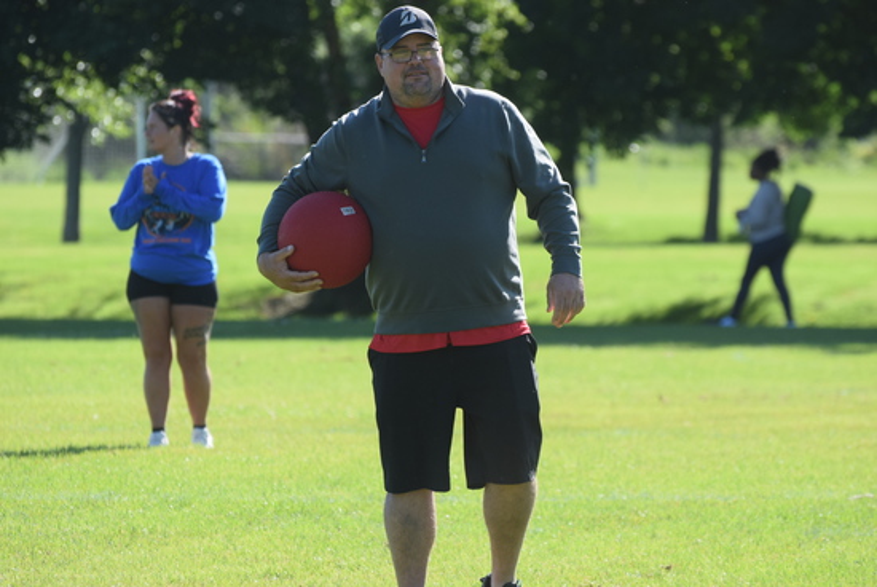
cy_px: 294
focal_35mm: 292
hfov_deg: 7.0
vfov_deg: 4.7
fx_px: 7133
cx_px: 438
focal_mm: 195
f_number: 5.3
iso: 450
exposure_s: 1/1000
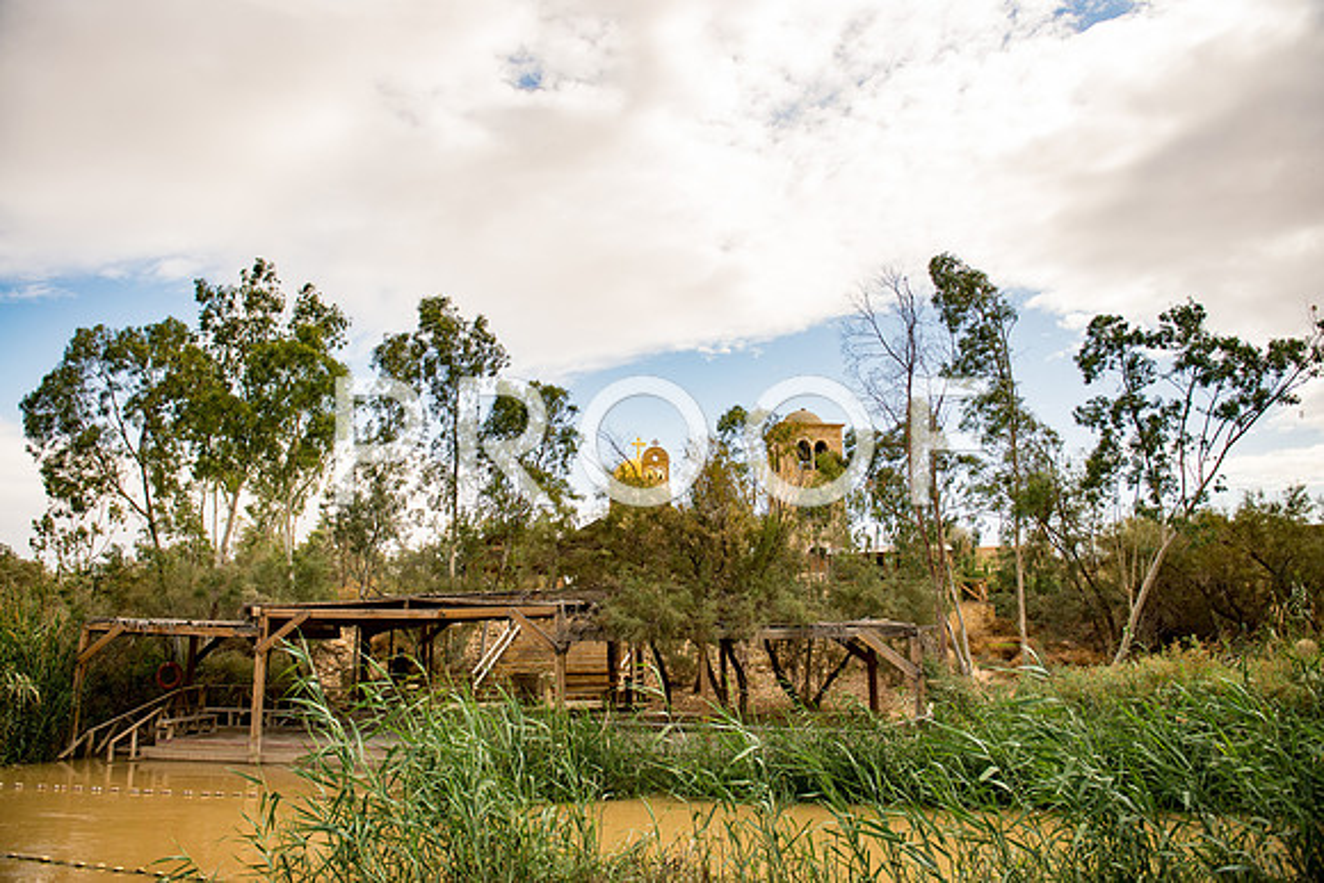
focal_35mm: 24
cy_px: 442
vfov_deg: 53.2
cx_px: 662
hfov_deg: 73.7
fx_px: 883
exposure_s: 1/2000
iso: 200
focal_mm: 24
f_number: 2.8
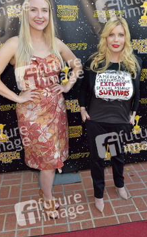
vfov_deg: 66.4
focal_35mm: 28
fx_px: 180
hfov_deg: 44.4
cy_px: 108
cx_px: 69
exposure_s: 1/320
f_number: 6.3
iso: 500
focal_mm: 24
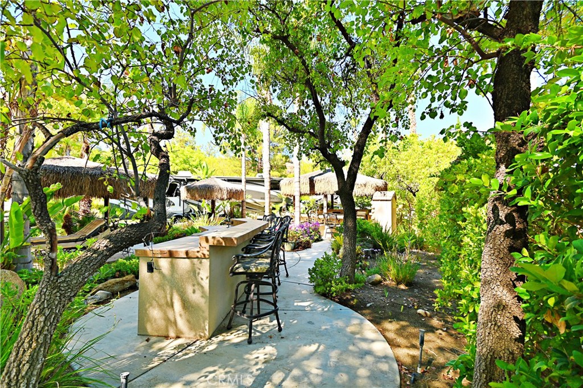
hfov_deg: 96.8
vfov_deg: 73.7
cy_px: 194
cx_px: 292
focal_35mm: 16
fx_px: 259
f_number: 5.6
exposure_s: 1/250
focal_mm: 16
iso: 180
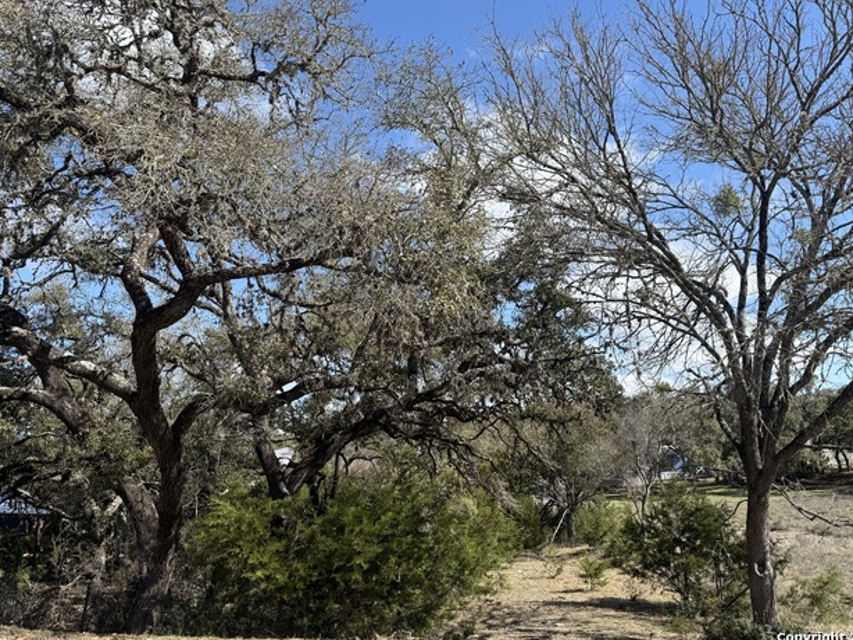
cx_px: 443
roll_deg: +1.0
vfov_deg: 54.9
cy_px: 329
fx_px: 616
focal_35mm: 25
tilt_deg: +10.1
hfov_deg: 69.3
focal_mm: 6.76
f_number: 1.78
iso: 80
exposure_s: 1/2445
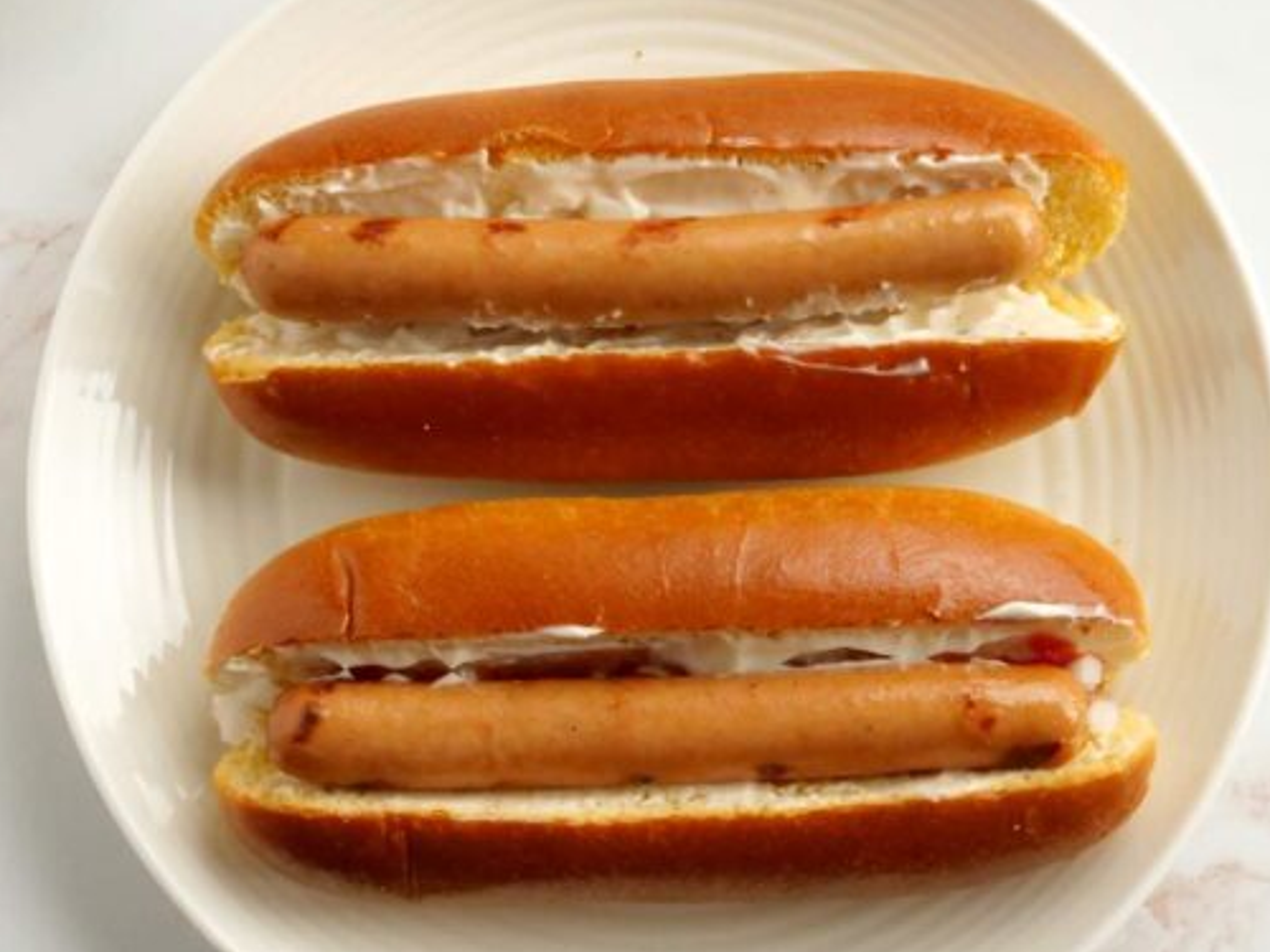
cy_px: 477
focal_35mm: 64
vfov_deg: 22.9
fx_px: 2348
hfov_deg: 30.3
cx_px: 665
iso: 3200
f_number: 14
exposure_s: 1/40
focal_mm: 25
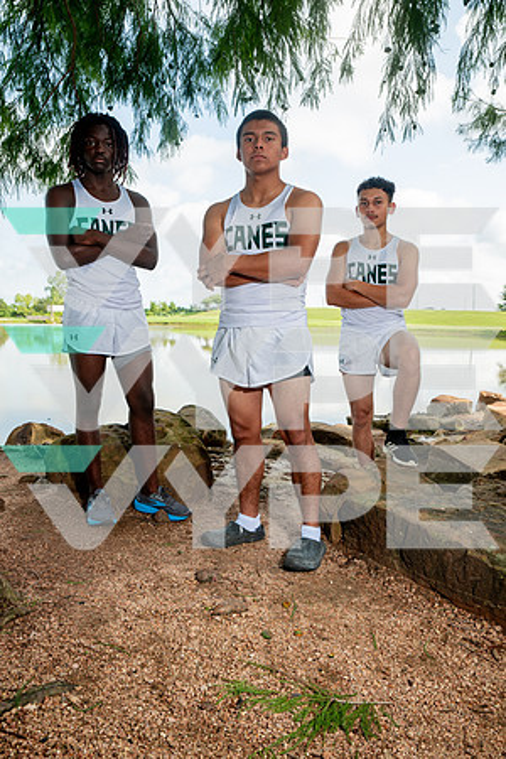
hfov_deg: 49.6
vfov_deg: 69.4
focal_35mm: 26
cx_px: 253
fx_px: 548
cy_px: 380
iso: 200
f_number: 7.1
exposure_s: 1/200
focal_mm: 26
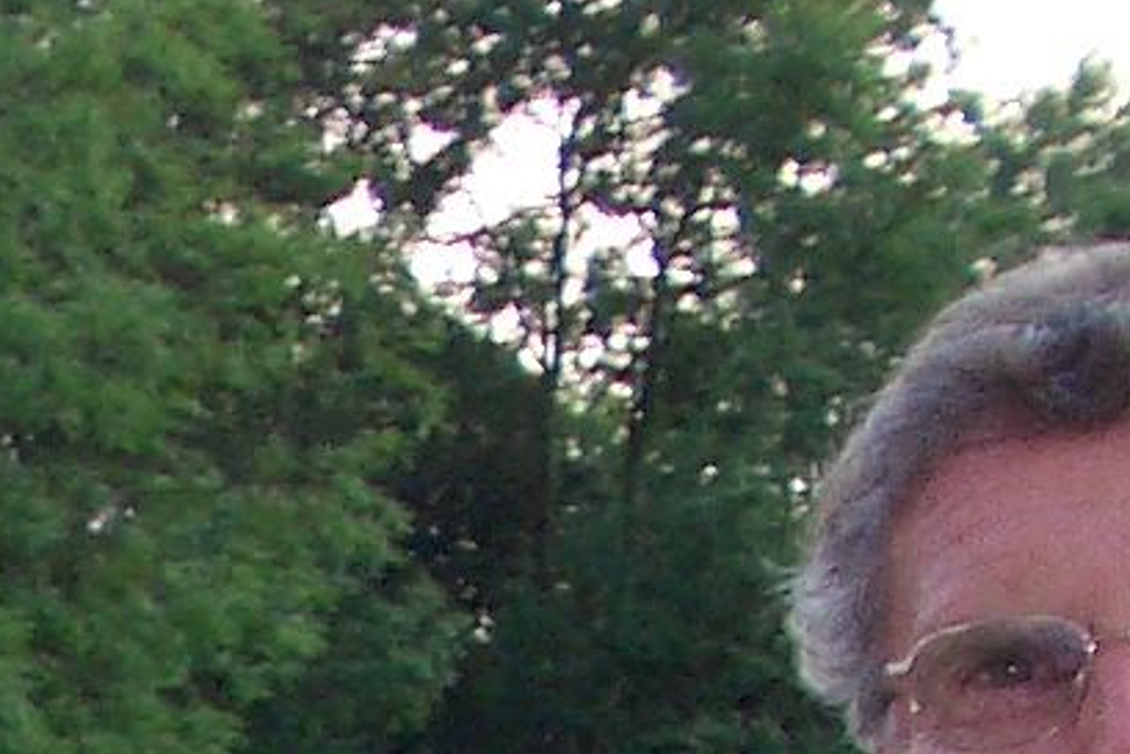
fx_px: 6437
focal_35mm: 205
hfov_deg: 9.4
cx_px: -1160
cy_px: 2378
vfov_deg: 6.1
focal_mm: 5.8
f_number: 2.6
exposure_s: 1/100
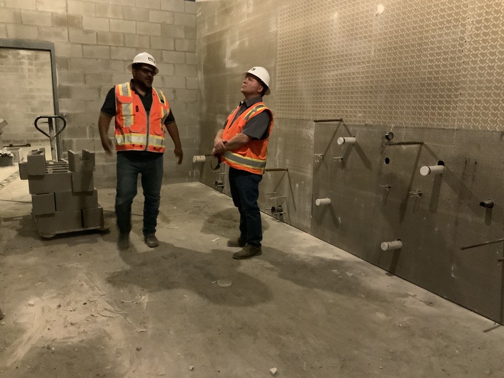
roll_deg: +1.2
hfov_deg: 61.6
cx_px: 252
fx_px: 422
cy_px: 189
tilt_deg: -11.4
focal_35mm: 29
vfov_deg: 48.3
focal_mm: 3
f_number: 1.8
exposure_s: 1/20
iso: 500
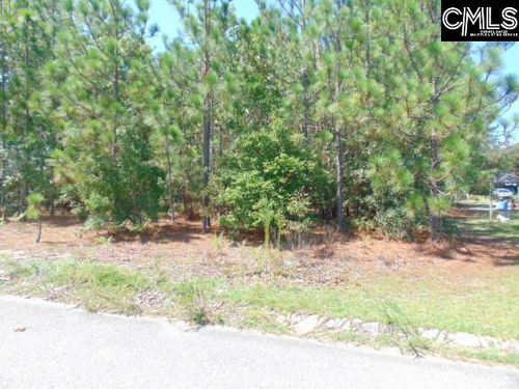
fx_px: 375
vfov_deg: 54.9
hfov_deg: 69.4
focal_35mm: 25
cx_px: 260
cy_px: 194
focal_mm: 4.5
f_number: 7.7
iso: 400
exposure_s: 1/320
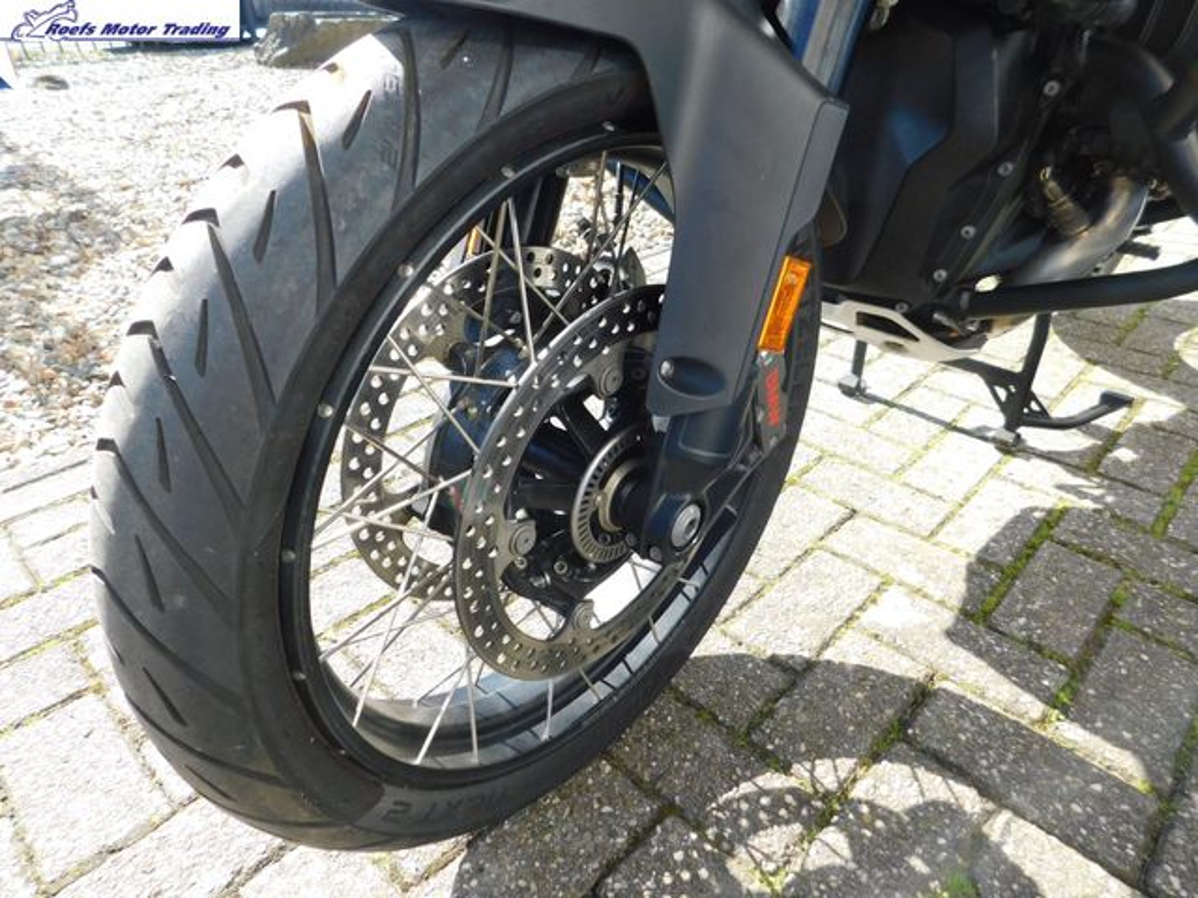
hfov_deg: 73.9
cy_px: 449
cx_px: 599
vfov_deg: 58.9
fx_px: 796
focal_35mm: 23
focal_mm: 4
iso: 125
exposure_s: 1/320
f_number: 3
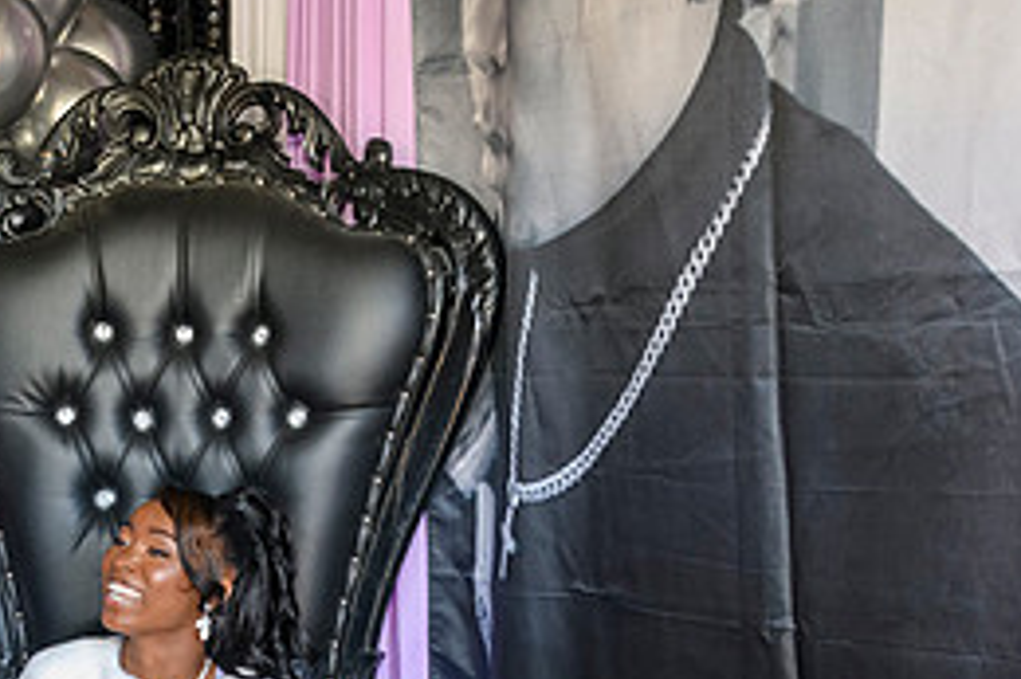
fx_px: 1956
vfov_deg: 18.8
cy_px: 791
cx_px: 148
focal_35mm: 69
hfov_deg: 28.4
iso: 3600
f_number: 5.6
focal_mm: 29
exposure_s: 1/160
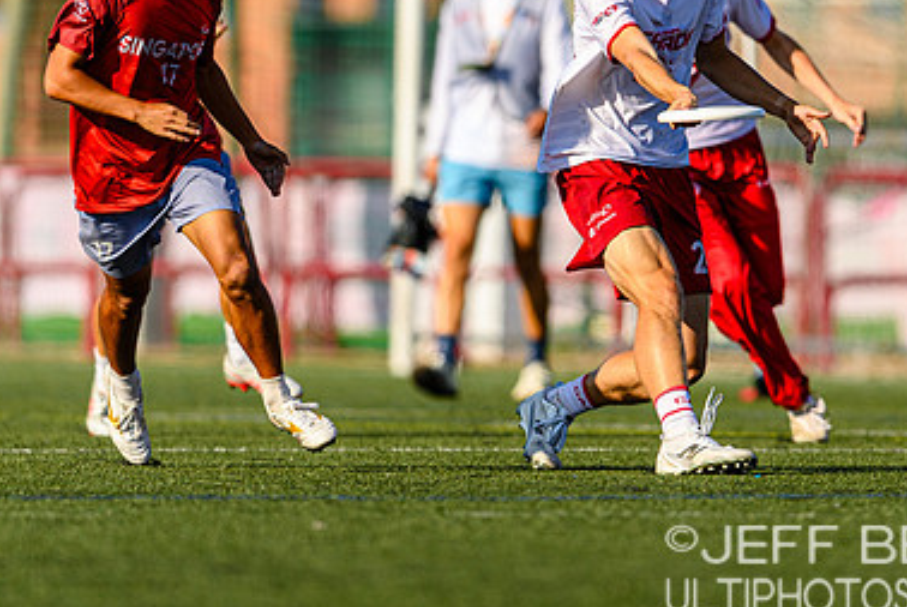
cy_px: 138
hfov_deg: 2.4
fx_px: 21288
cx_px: 628
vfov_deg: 1.6
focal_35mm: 844
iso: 100
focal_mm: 400
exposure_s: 1/1600
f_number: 3.2
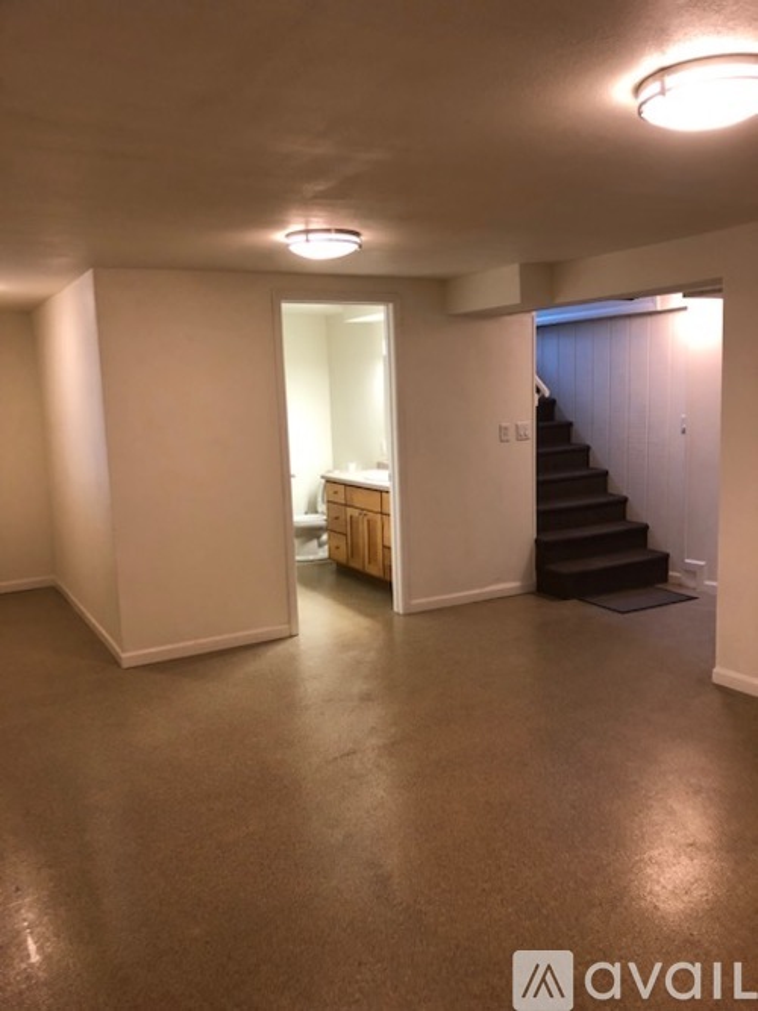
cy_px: 506
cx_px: 379
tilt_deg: -7.4
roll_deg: +1.7
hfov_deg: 49.7
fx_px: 818
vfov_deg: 63.5
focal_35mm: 28
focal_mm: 3.99
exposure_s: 1/15
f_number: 1.8
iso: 50
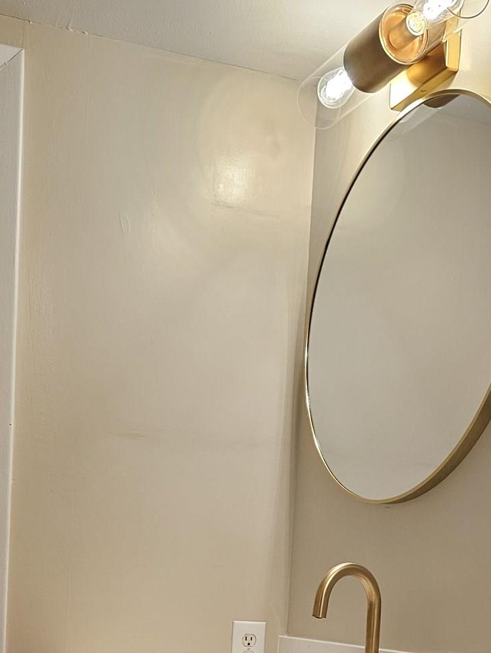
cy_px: 622
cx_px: 149
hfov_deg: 26.4
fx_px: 1039
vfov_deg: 32.6
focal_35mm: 55
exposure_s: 1/120
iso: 160
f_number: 1.8
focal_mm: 5.4
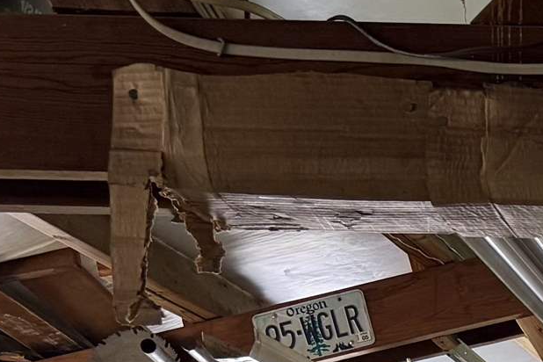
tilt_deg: -1.9
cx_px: 1071
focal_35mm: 124
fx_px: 1870
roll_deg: +0.1
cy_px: 792
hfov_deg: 14.0
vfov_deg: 10.0
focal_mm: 6.76
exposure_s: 1/130
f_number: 1.78
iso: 200
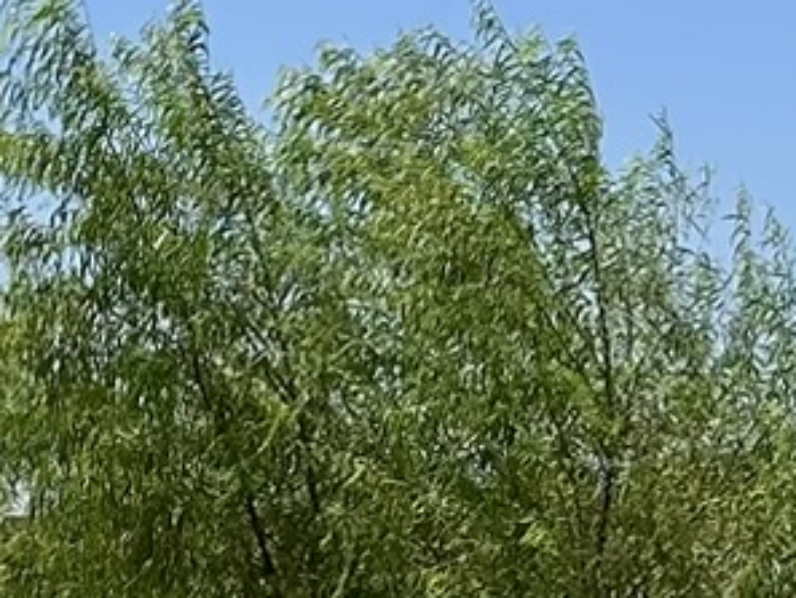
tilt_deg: -4.8
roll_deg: -0.6
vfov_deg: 8.2
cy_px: 847
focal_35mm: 179
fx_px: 4118
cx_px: 145
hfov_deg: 11.0
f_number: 1.5
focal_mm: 5.7
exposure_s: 1/9434
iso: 50
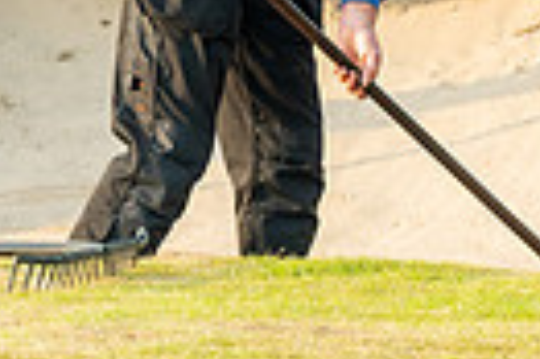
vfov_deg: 3.0
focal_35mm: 457
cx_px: 206
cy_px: -370
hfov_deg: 4.5
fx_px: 6846
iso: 400
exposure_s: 1/800
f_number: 5.6
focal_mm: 96
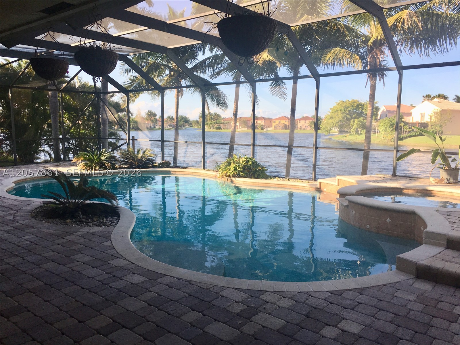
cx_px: 230
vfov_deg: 48.2
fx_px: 385
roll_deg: -0.9
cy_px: 172
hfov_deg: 61.7
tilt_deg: -6.2
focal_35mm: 29
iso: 25
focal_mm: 4.15
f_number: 2.2
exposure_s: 1/422
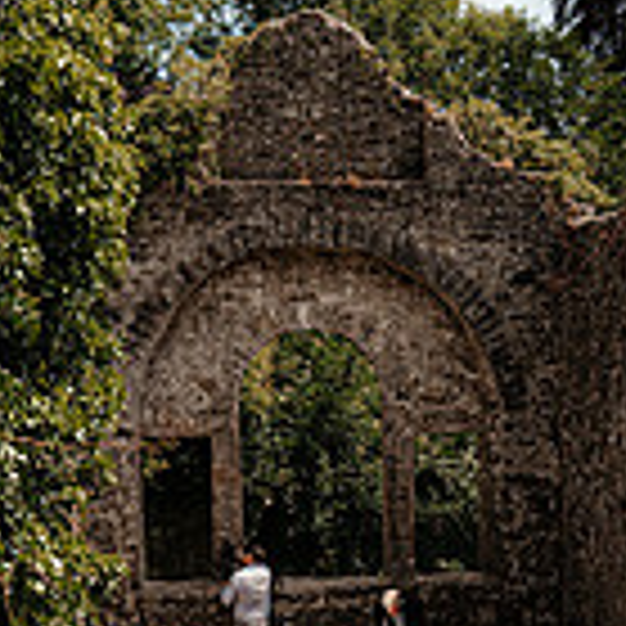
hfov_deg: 18.1
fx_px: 1964
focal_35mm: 96
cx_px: 378
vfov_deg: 17.9
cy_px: 549
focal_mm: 35
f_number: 8
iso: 200
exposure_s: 1/320
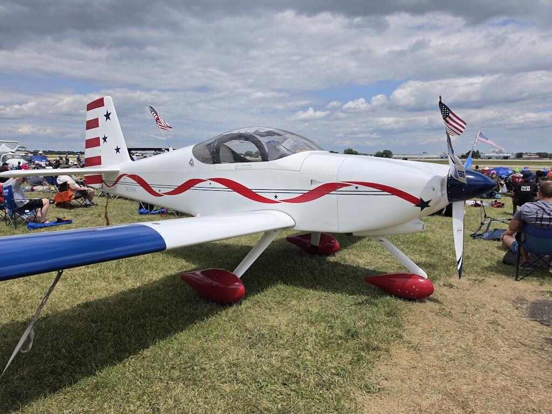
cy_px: 207
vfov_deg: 58.9
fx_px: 367
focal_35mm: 23
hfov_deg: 73.9
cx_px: 276
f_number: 1.4
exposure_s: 1/7939
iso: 32
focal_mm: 6.5
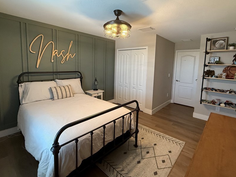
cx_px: 122
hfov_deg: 87.7
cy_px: 76
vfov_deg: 71.2
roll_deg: -1.8
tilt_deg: -5.6
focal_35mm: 18
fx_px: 123
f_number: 2.2
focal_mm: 2.22
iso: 500
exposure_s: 1/120
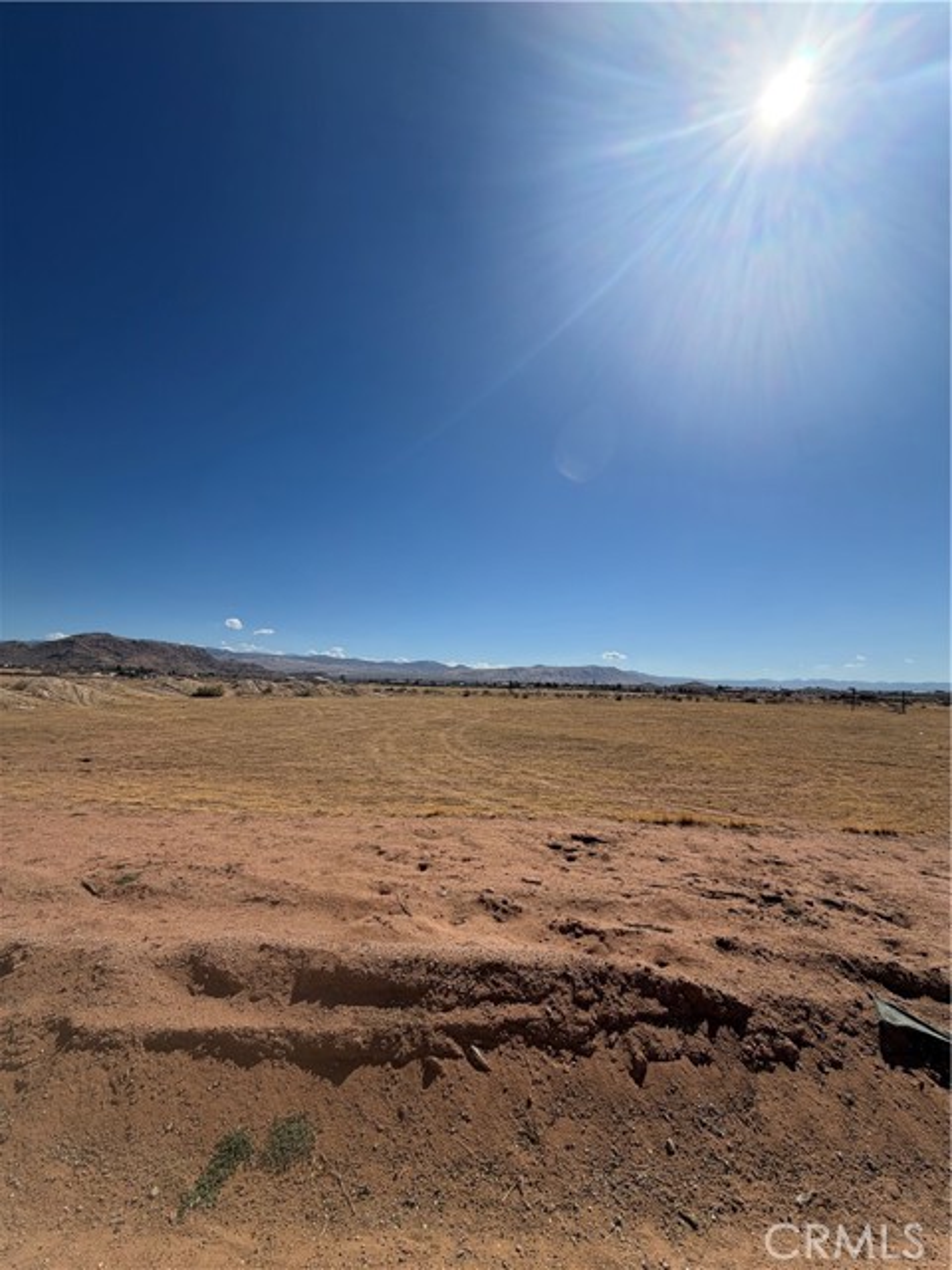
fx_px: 513
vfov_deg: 102.1
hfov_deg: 85.7
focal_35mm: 14
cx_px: 476
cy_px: 635
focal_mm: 2.22
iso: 25
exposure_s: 1/2024
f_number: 2.2
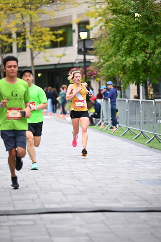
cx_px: 80
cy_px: 121
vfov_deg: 14.1
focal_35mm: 145
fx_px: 972
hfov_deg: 9.5
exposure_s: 1/1250
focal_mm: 145
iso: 1250
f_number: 2.8
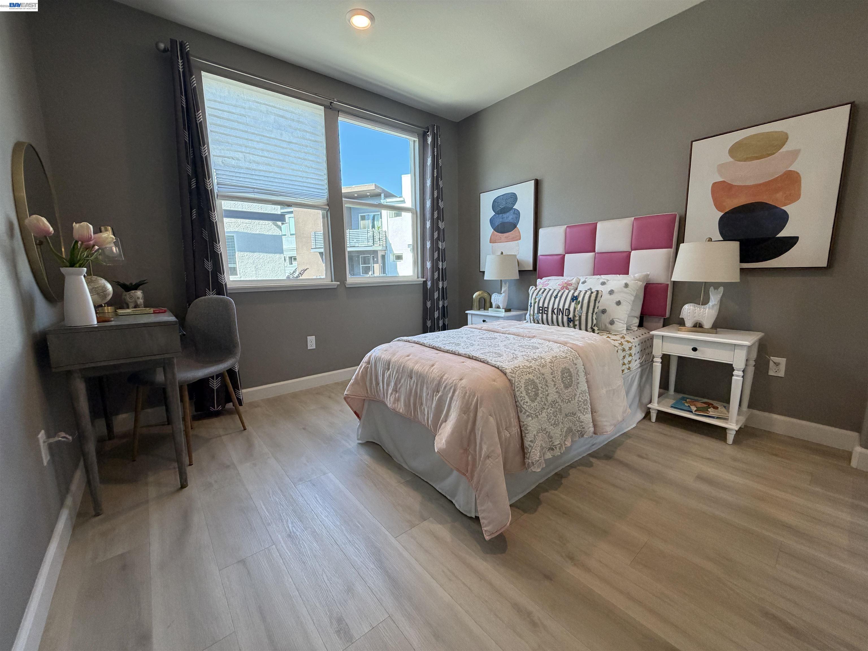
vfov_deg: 85.7
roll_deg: +1.4
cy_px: 326
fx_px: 351
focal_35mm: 14
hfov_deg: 102.1
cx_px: 434
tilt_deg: -9.2
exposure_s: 1/120
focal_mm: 2.22
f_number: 2.2
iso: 250
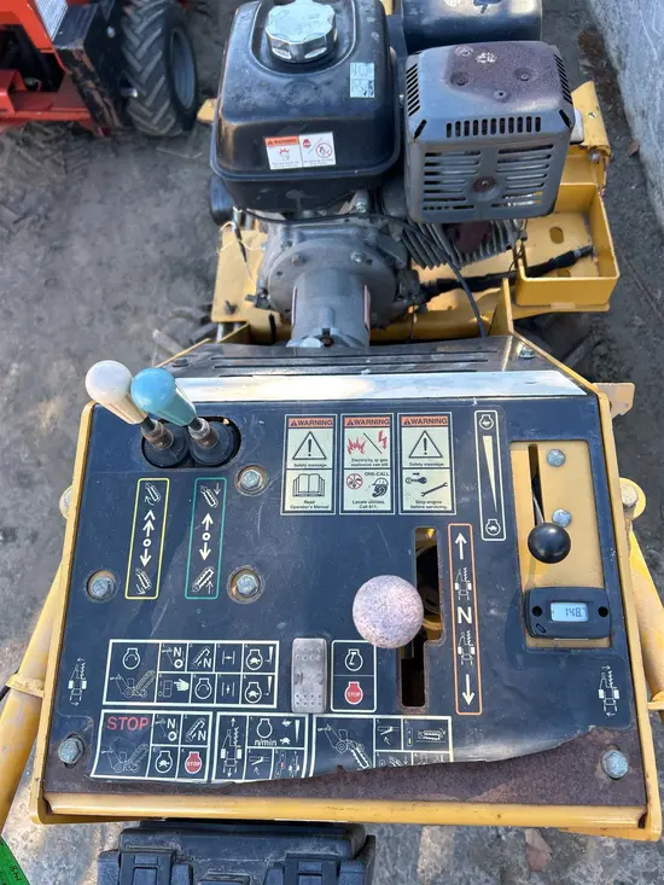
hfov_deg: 53.1
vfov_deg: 67.3
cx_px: 332
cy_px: 442
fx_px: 665
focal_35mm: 26
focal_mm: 5.7
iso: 40
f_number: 1.5
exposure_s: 1/219
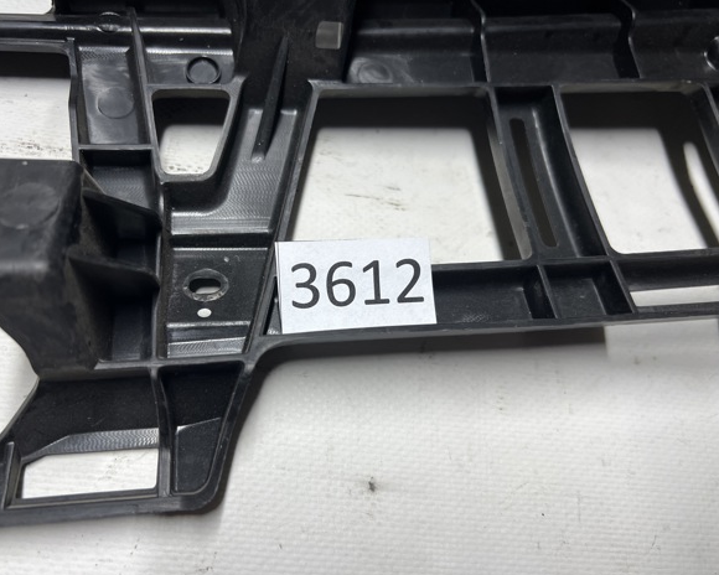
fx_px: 596
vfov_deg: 51.5
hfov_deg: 62.1
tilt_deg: -66.9
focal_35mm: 28
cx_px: 333
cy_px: 284
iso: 100
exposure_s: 1/100
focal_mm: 5.7
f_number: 1.5
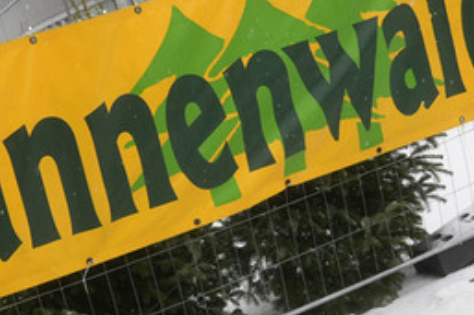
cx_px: 187
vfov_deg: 17.3
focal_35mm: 79
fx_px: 1039
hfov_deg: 25.6
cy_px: 158
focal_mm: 30
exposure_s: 1/250
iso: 640
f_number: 4.5
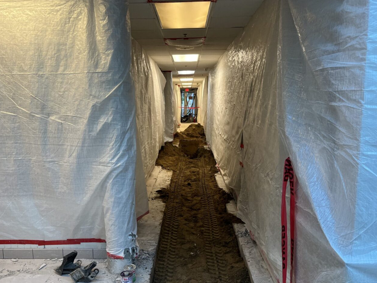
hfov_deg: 59.9
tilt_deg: -7.7
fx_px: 327
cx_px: 177
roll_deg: -1.2
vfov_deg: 46.8
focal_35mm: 30
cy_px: 152
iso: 125
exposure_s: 1/120
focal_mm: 5.1
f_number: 1.6
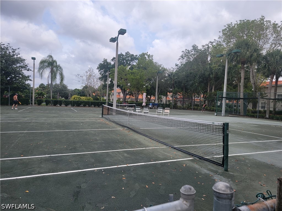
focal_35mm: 24
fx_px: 196
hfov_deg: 71.6
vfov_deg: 56.8
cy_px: 106
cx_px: 141
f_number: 1.8
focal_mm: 6.7
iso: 16
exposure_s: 1/1019
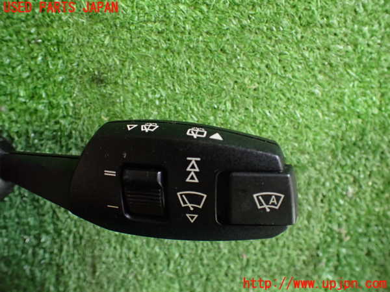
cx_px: 195
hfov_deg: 60.0
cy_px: 146
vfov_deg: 46.8
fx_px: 338
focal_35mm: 30
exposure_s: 1/30
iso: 800
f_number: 2.3
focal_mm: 5.4
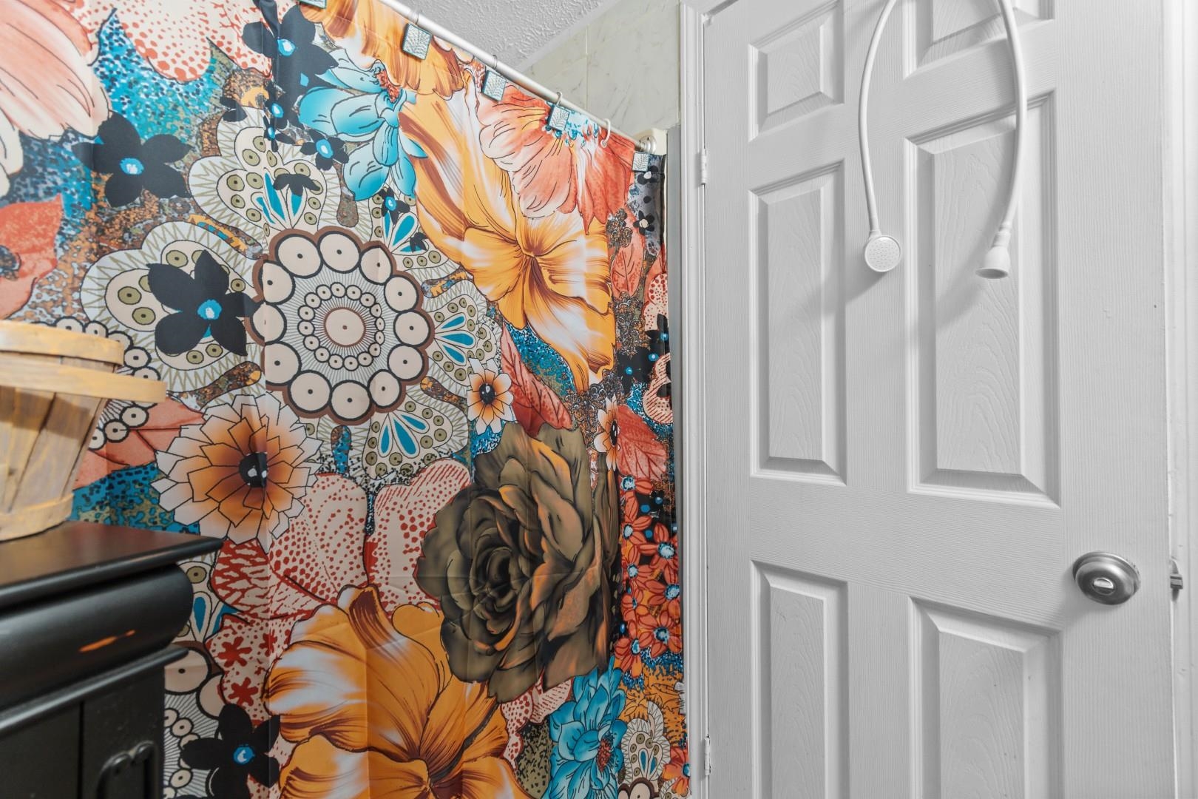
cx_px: 599
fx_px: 499
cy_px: 400
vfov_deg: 77.3
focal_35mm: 15
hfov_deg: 100.4
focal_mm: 10
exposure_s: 4
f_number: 4.5
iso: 100
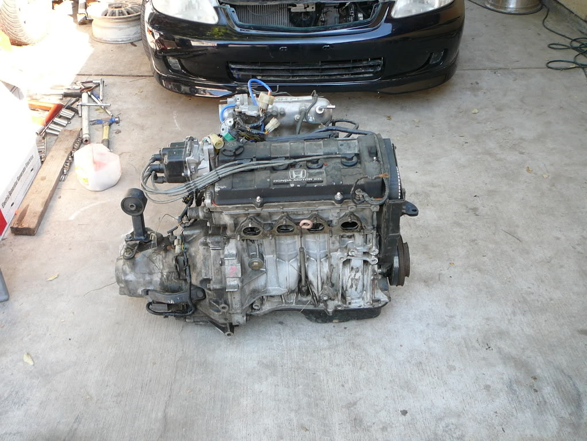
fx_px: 594
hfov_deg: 52.6
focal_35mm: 35
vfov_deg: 40.7
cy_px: 220
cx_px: 294
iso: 80
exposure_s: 1/80
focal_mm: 5.2
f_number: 2.8
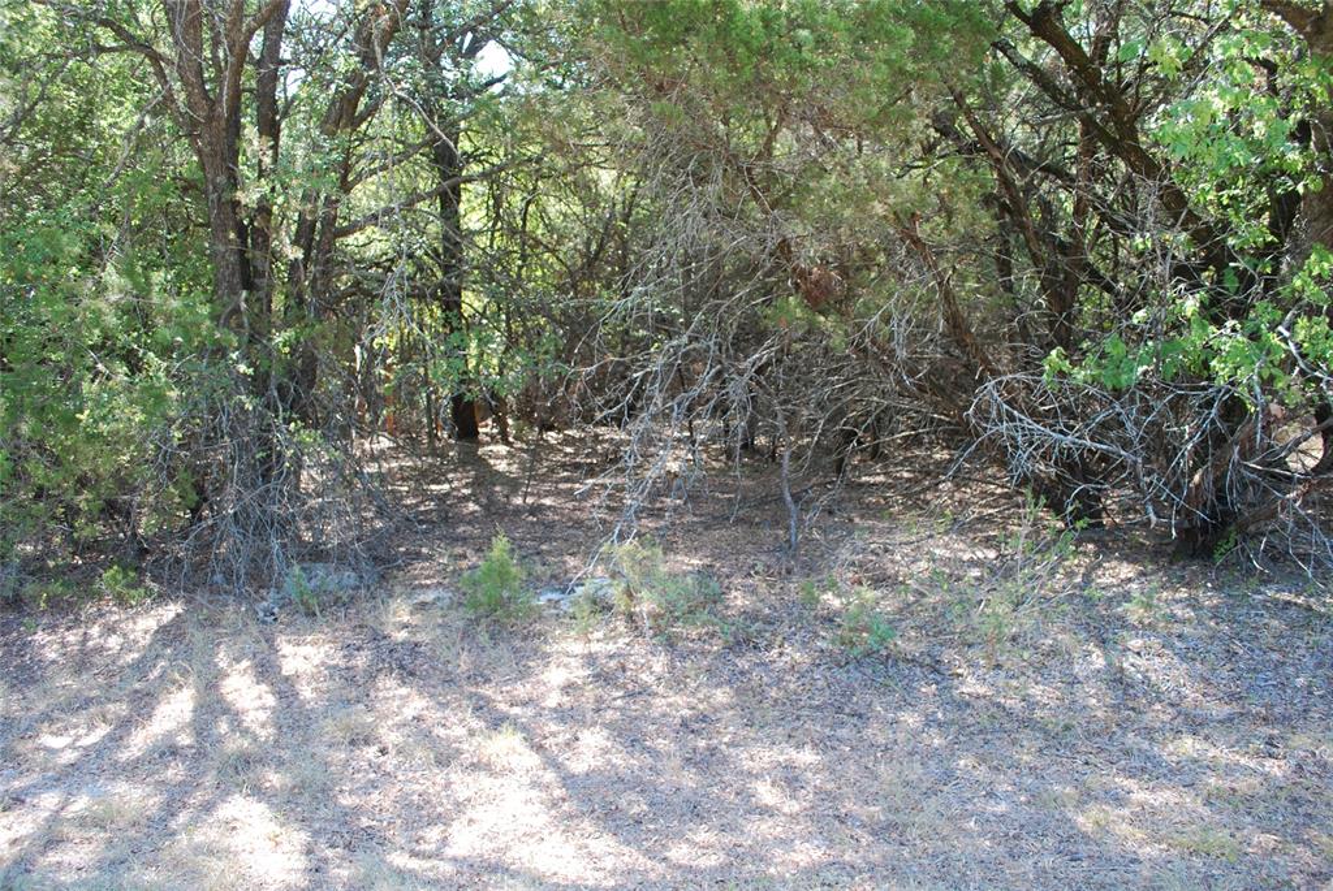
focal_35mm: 27
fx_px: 1001
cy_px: 446
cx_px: 666
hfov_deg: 67.3
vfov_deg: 48.0
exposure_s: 1/80
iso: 200
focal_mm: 18
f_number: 4.5
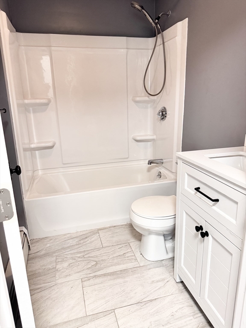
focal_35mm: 24
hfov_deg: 56.8
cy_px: 164
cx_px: 123
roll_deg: +1.9
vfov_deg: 71.6
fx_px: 227
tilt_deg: -14.4
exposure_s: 1/60
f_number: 1.78
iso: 320
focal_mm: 6.76
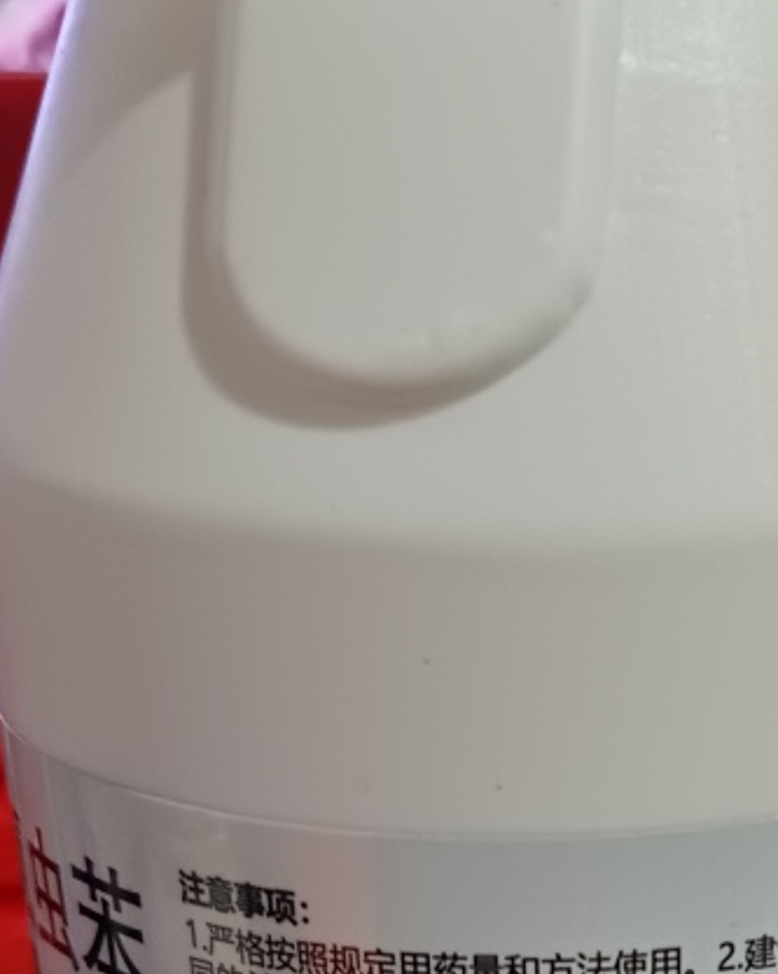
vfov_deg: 27.0
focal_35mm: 65
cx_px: 738
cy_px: 1038
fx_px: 1873
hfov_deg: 22.7
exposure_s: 1/33.3
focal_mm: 4.05
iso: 1759
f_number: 1.8
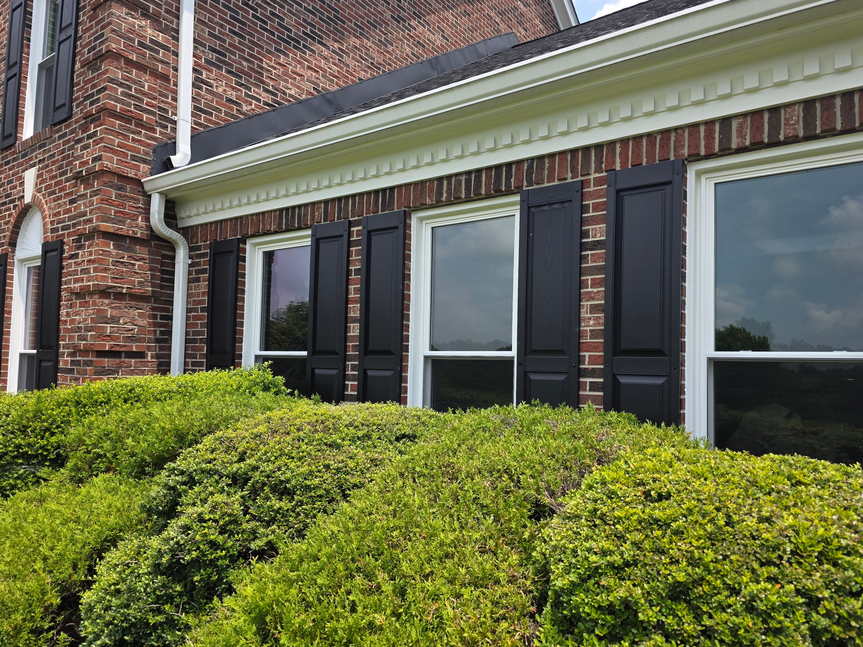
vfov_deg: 56.8
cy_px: 336
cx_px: 450
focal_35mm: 24
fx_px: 598
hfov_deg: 71.6
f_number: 1.7
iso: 80
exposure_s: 1/4333
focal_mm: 6.3
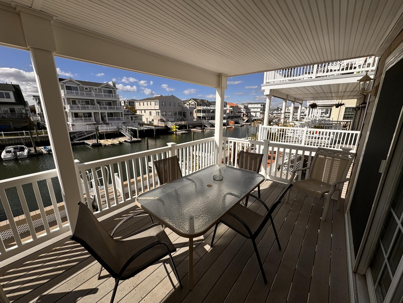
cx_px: 202
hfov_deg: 102.1
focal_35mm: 14
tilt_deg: -15.0
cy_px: 152
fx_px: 163
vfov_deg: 85.7
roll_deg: -0.7
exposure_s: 1/3390
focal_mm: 2.22
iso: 50
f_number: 2.2
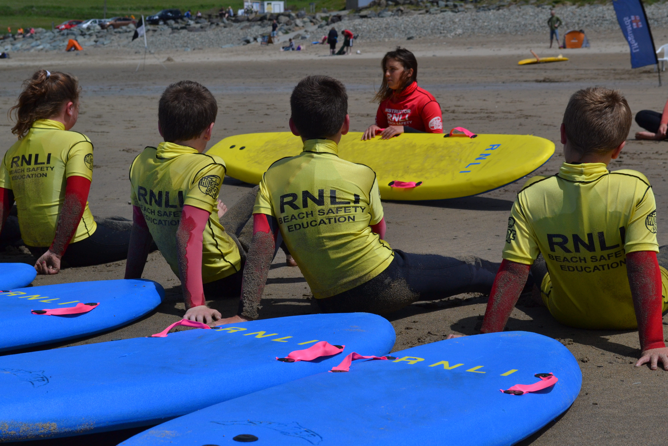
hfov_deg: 30.5
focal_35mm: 66
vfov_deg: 20.6
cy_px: 223
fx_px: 1225
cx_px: 334
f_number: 7.1
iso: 360
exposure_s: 1/2000
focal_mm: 44
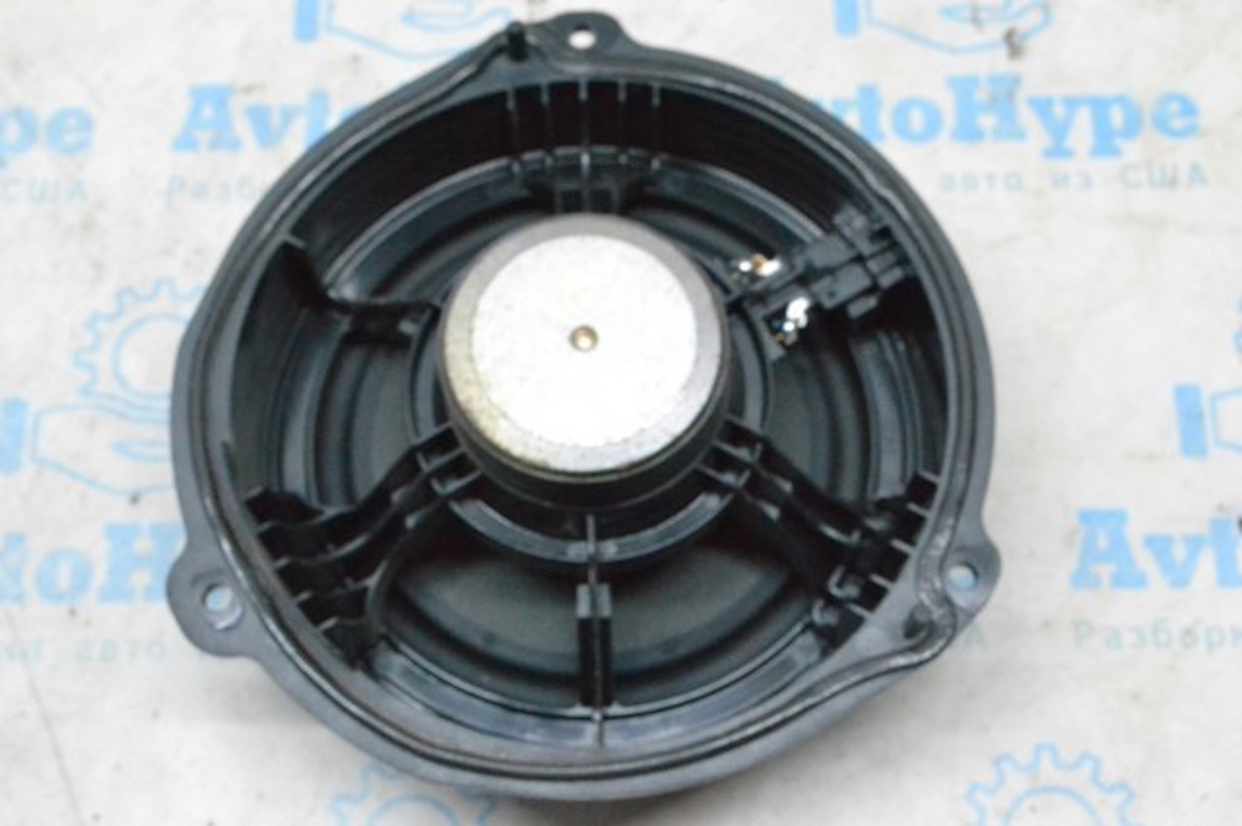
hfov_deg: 37.9
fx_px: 1810
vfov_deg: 25.7
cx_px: 621
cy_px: 413
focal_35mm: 52
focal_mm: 35
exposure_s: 1/160
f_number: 10
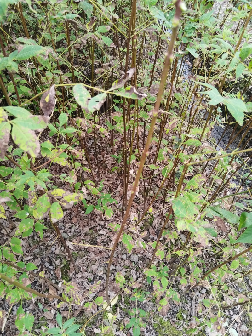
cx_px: 126
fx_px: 252
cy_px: 168
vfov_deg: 67.3
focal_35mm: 26
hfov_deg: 53.1
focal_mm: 4.95
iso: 245
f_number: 1.9
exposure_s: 1/100
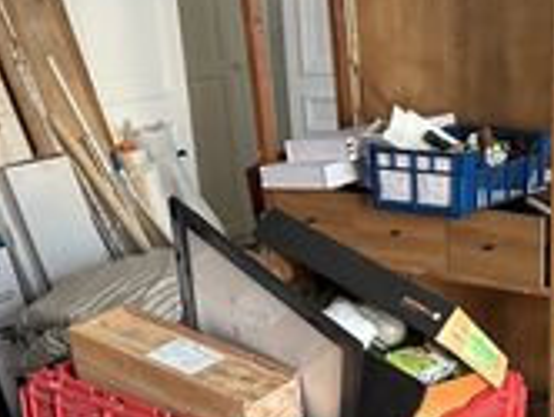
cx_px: 394
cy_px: 437
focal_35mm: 65
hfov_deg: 29.4
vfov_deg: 21.7
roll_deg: +2.5
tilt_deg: -24.0
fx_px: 1042
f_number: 1.78
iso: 500
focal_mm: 6.86
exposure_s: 1/60
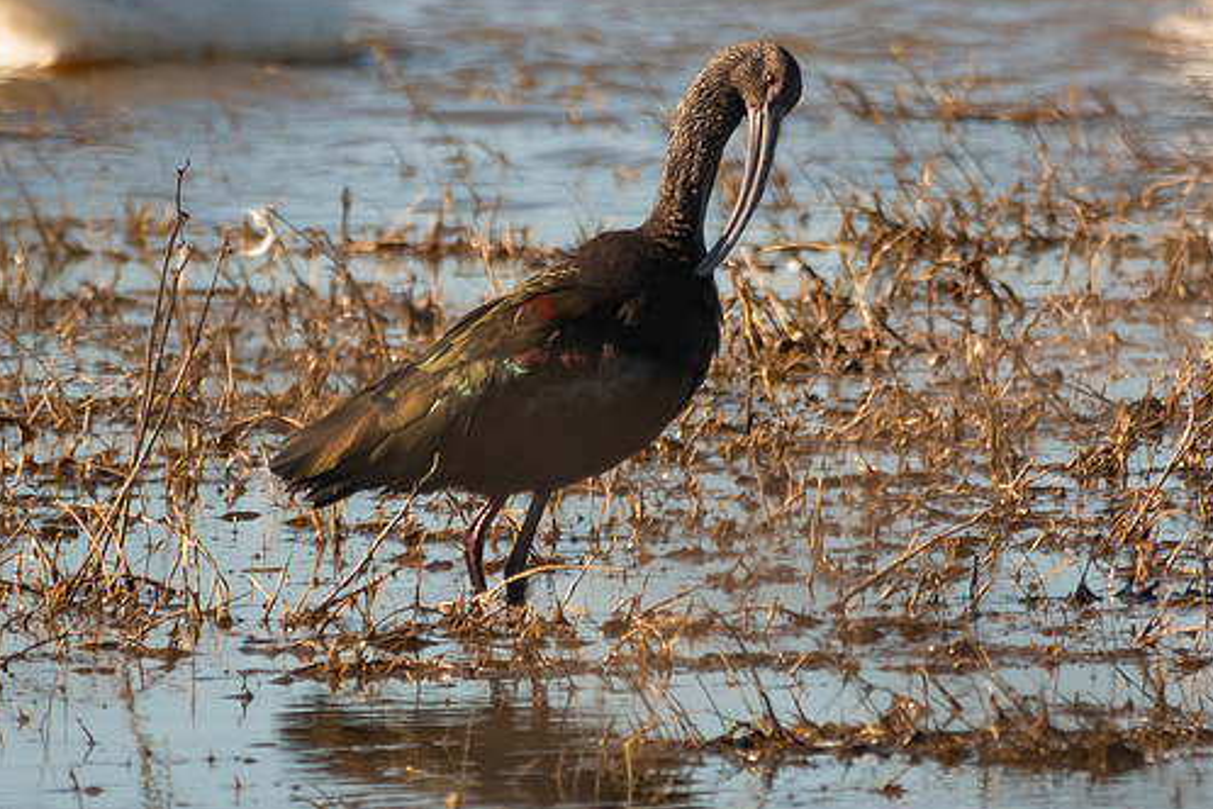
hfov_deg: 1.5
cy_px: 432
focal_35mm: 1341
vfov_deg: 1.0
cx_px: 523
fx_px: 45181
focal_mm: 219.76
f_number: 4
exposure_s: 1/1250
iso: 200
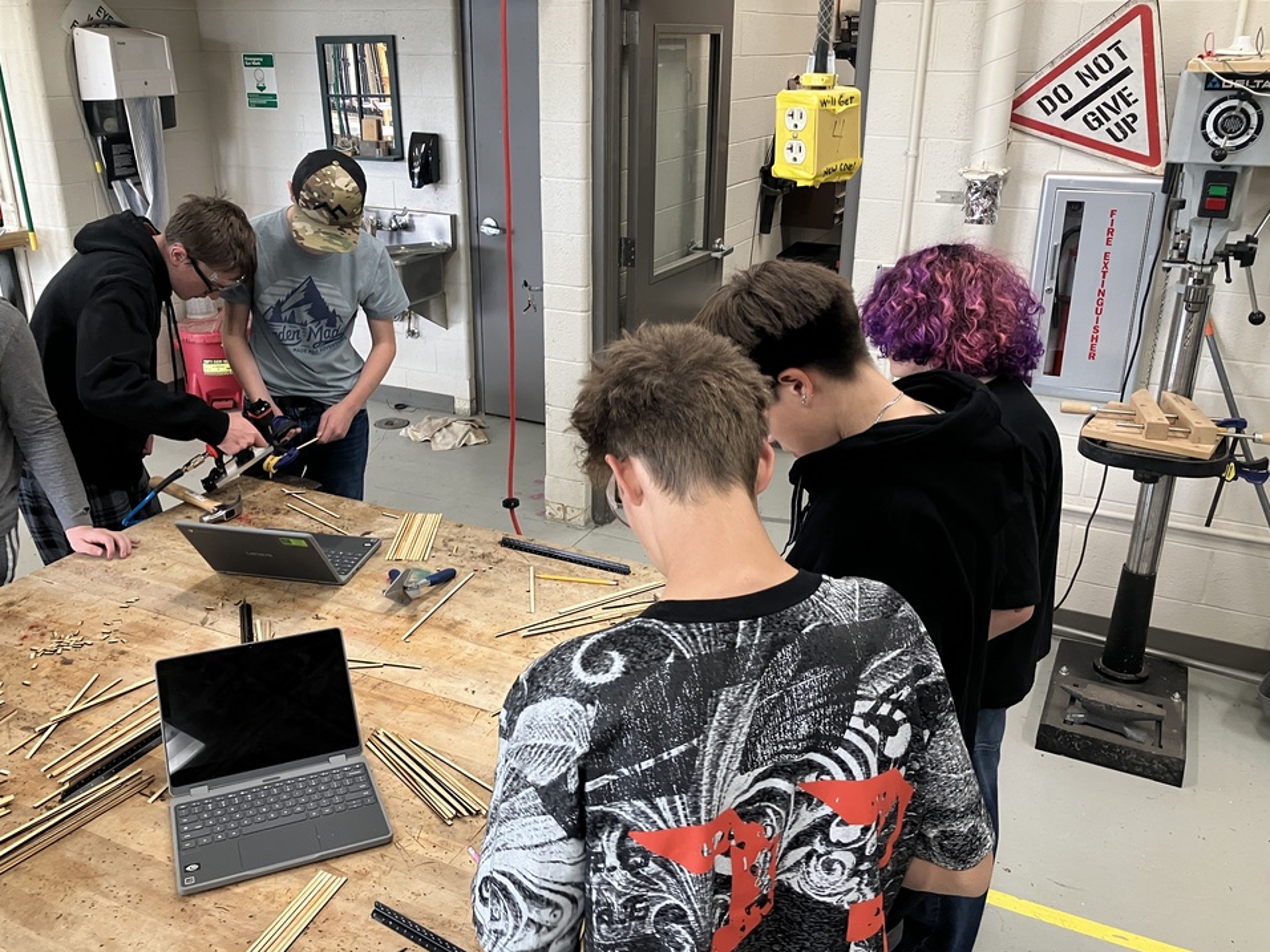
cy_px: 454
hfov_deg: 59.9
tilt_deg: -19.7
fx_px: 1101
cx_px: 595
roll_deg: -0.2
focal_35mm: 30
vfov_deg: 46.8
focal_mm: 3.99
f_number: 1.8
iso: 80
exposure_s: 1/60
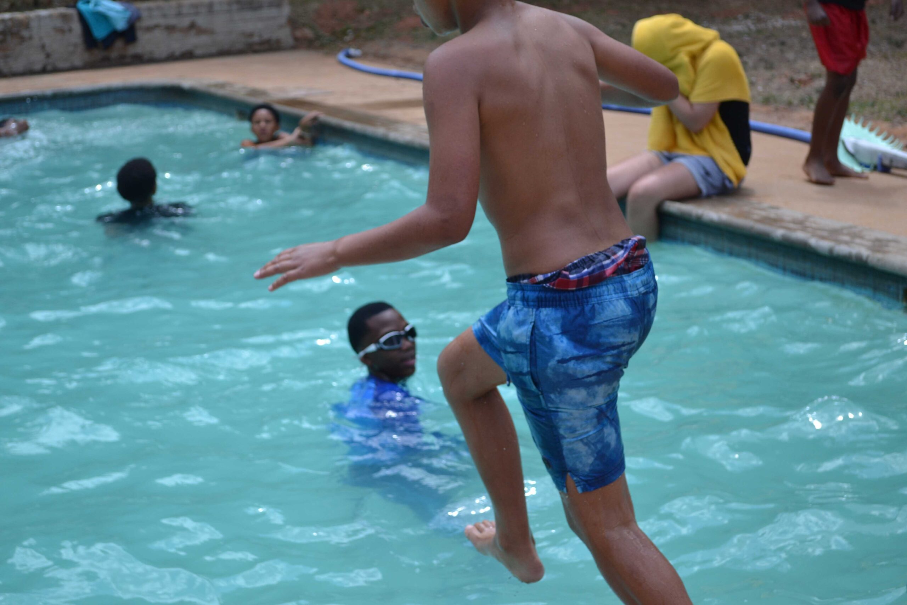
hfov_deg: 31.9
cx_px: 454
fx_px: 1587
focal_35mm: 63
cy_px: 302
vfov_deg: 21.6
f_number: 5.3
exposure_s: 1/1000
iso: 400
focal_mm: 42
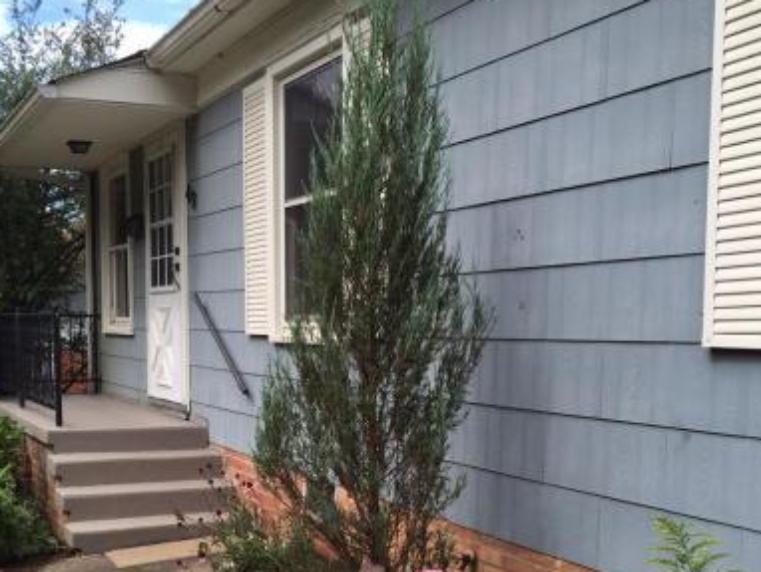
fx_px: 968
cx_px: 361
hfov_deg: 42.9
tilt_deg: -5.1
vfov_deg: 32.3
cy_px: 423
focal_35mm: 44
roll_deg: -1.5
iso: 32
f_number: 2.2
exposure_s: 1/732
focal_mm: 4.15
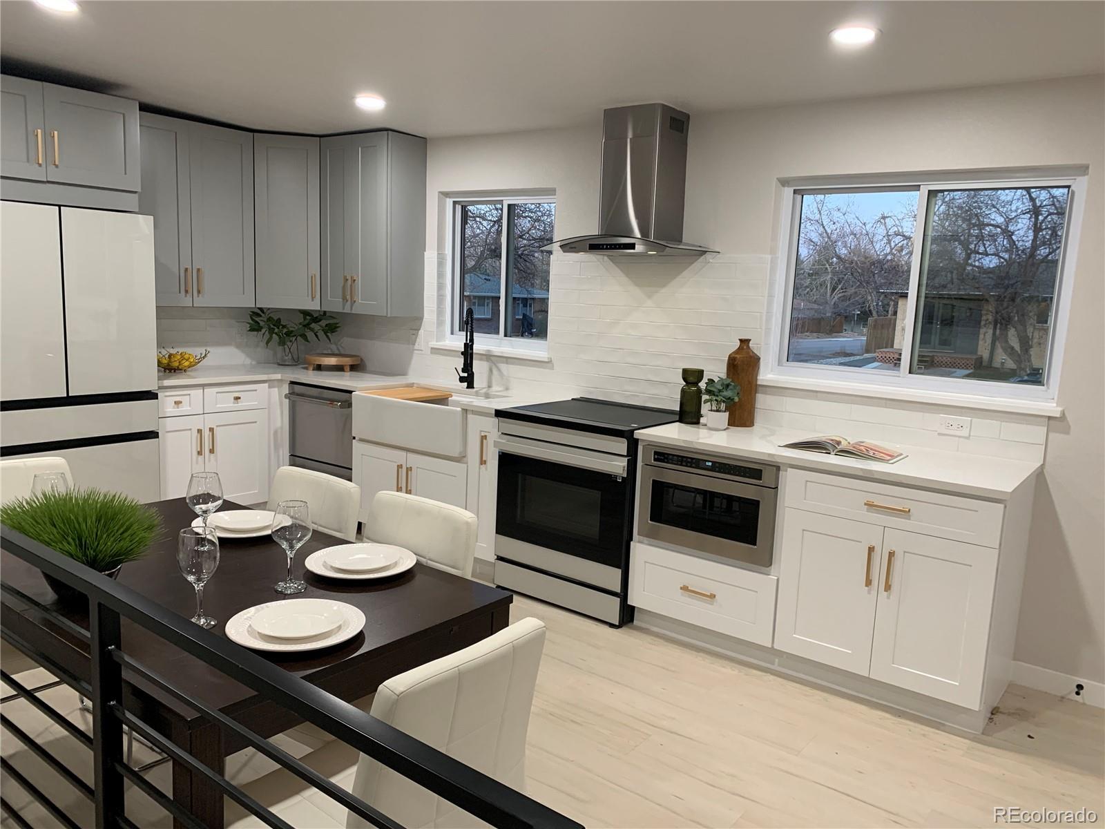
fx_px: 830
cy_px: 414
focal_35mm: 26
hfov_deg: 67.3
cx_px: 552
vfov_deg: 53.1
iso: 100
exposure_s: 1/60
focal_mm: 4.25
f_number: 1.8
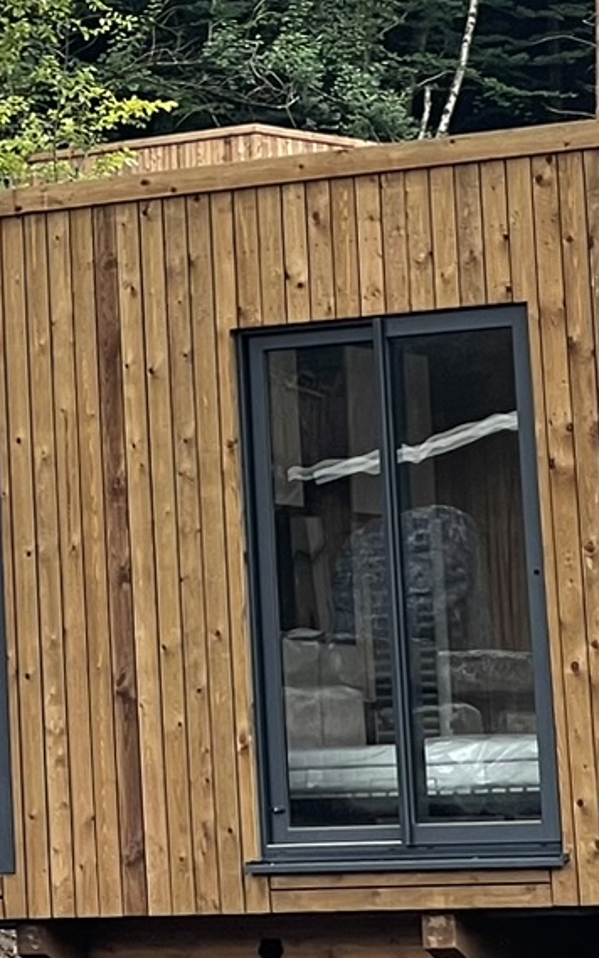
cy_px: -168
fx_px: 6368
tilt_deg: +9.3
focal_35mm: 244
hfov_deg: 5.3
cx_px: -543
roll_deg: +0.7
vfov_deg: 8.5
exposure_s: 1/114
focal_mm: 7.5
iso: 20
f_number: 2.2
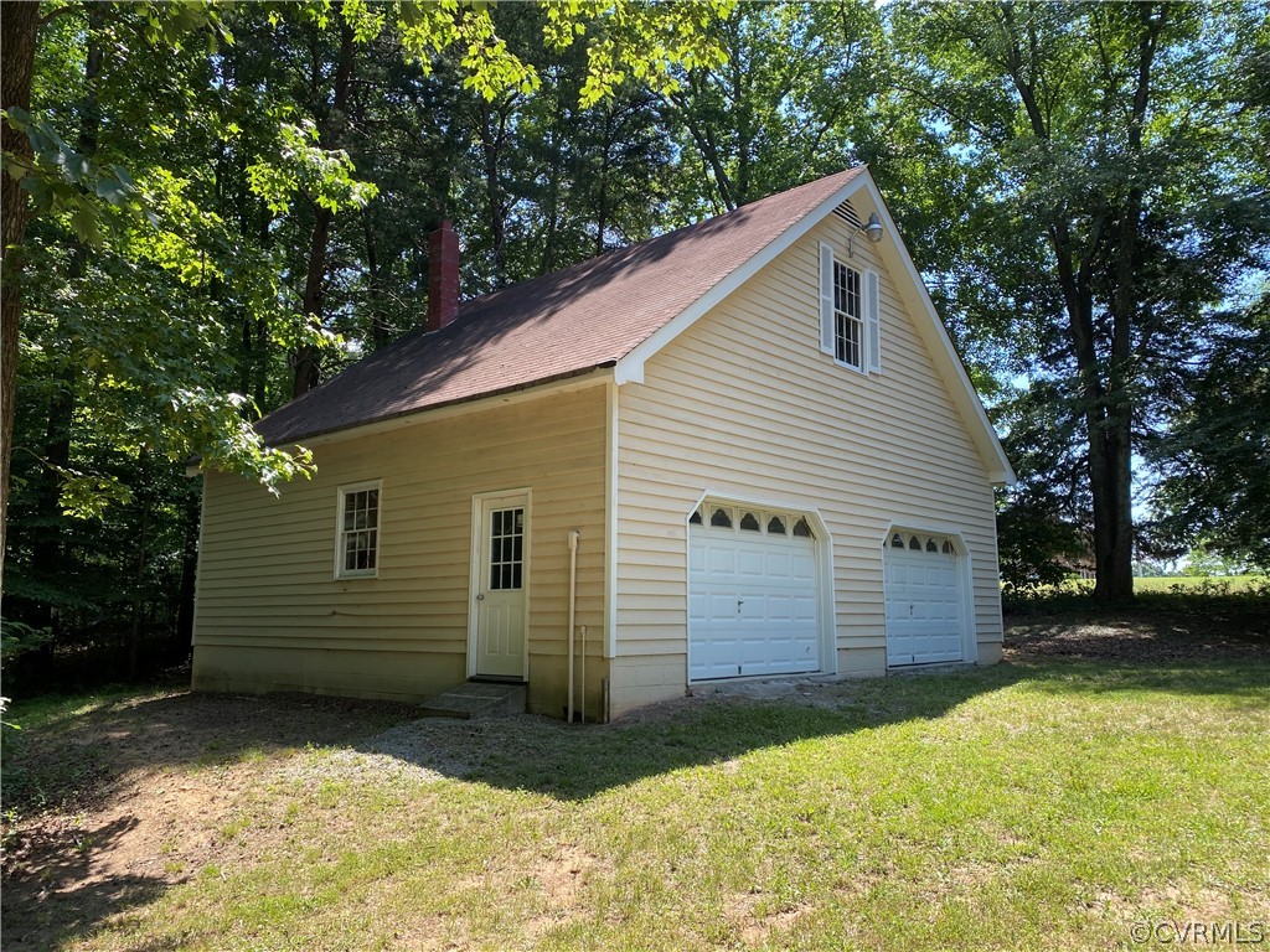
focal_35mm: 26
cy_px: 476
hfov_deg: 67.3
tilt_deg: +9.3
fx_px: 954
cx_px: 635
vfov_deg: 53.1
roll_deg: +0.7
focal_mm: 4.25
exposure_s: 1/489
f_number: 1.8
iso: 32
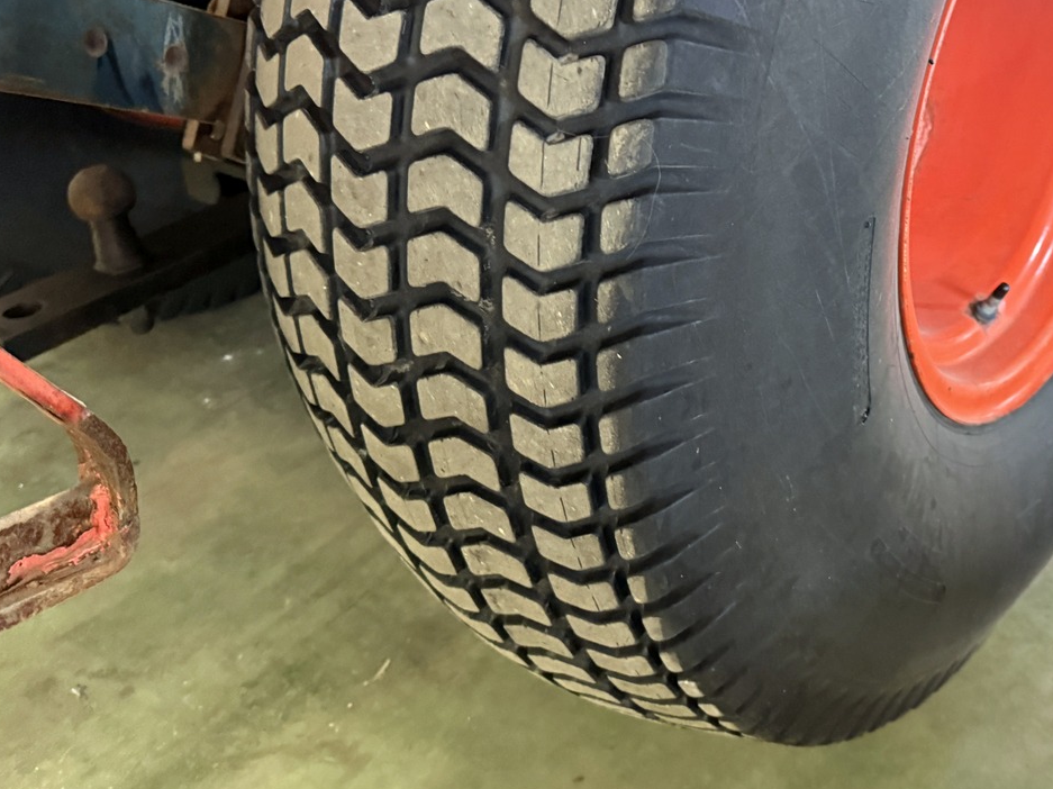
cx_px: 779
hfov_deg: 44.4
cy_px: 220
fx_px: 1247
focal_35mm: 41
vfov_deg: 34.5
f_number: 1.78
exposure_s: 1/50
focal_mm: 6.76
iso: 800
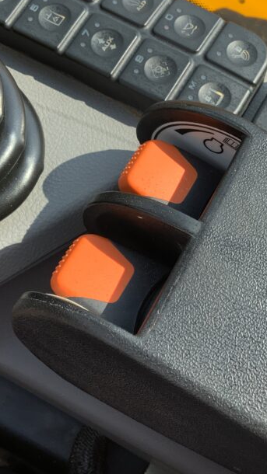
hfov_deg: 22.3
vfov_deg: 39.0
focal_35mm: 53
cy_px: 188
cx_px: 212
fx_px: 667
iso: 16
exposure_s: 1/461
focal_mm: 3
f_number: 1.8
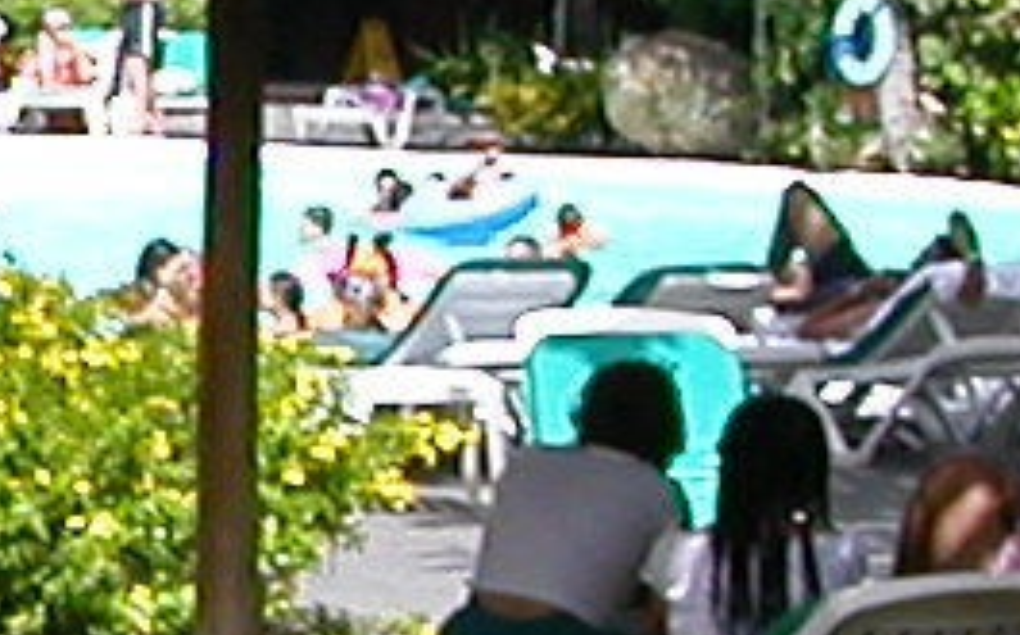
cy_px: 539
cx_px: -574
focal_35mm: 237
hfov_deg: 8.6
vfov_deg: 5.5
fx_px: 6581
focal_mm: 5.6
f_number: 2.7
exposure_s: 1/904
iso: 100
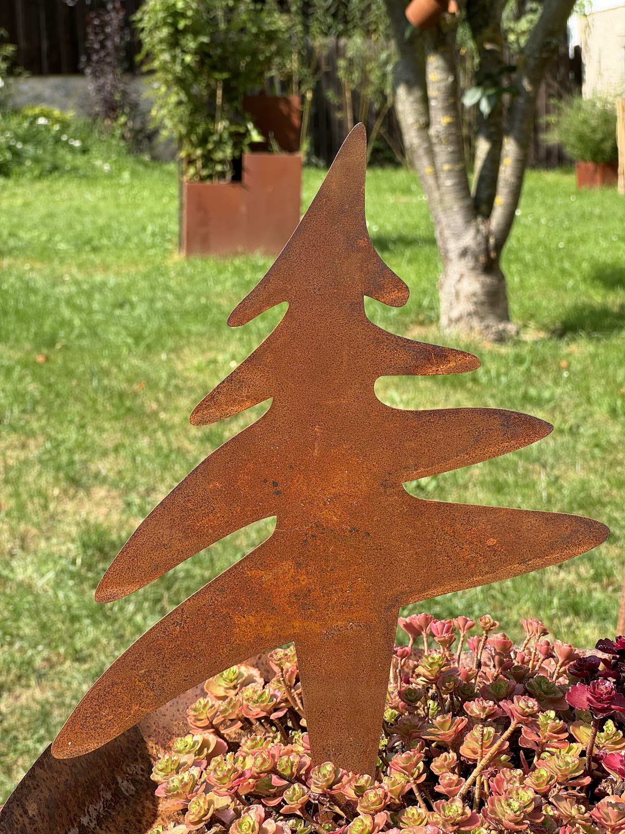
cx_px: 312
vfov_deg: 25.3
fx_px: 1854
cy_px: 417
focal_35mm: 77
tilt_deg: -8.7
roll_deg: +1.7
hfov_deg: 19.1
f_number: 2.8
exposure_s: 1/332
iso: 25
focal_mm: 9
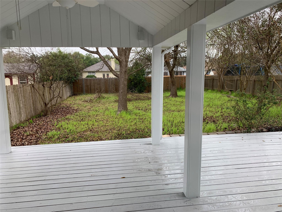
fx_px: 212
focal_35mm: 26
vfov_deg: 53.1
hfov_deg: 67.3
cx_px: 141
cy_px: 106
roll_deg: -0.1
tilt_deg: -7.4
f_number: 1.8
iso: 25
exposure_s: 1/122
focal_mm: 4.25
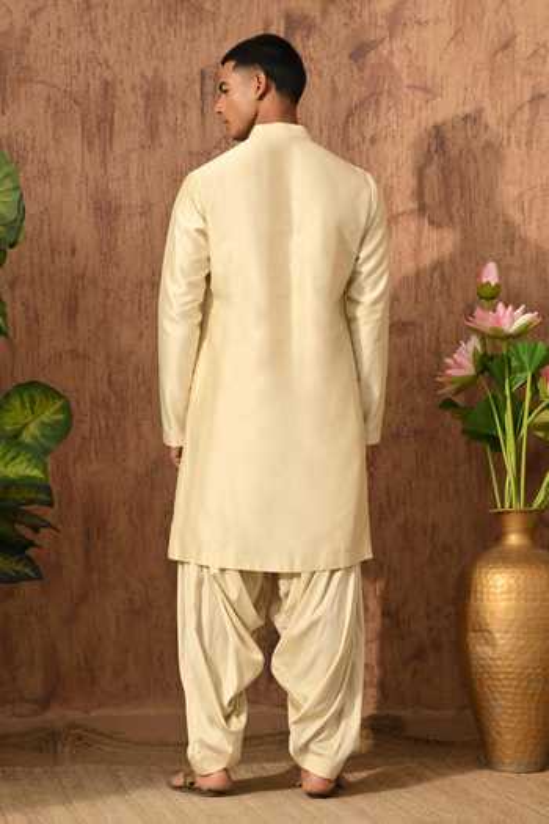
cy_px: 412
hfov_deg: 17.5
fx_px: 1784
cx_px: 274
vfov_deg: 26.0
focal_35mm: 78
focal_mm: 78
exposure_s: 1/100
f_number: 8
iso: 250
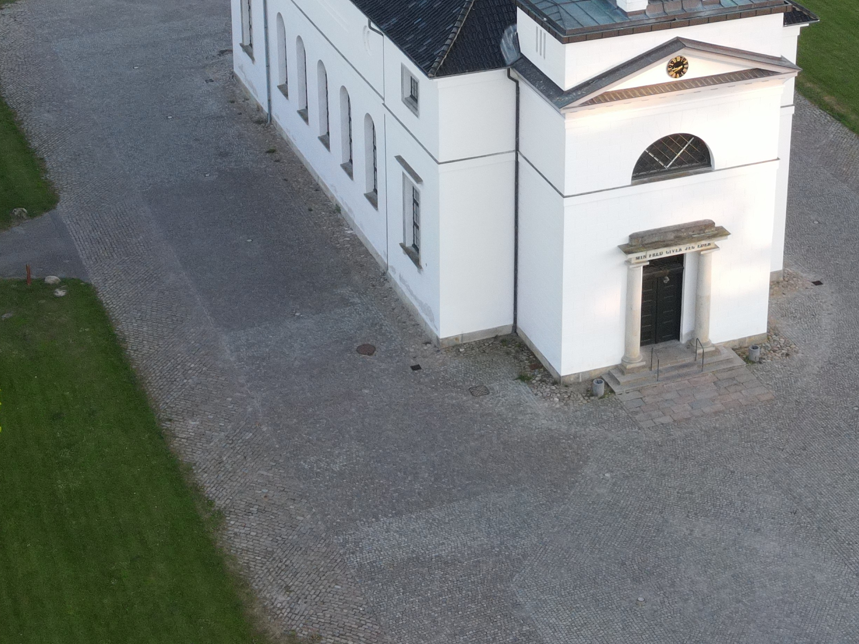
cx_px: 559
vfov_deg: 18.6
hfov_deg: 24.9
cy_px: 80
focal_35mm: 78
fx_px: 1935
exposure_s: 1/40
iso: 100
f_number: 2.8
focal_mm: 4.5
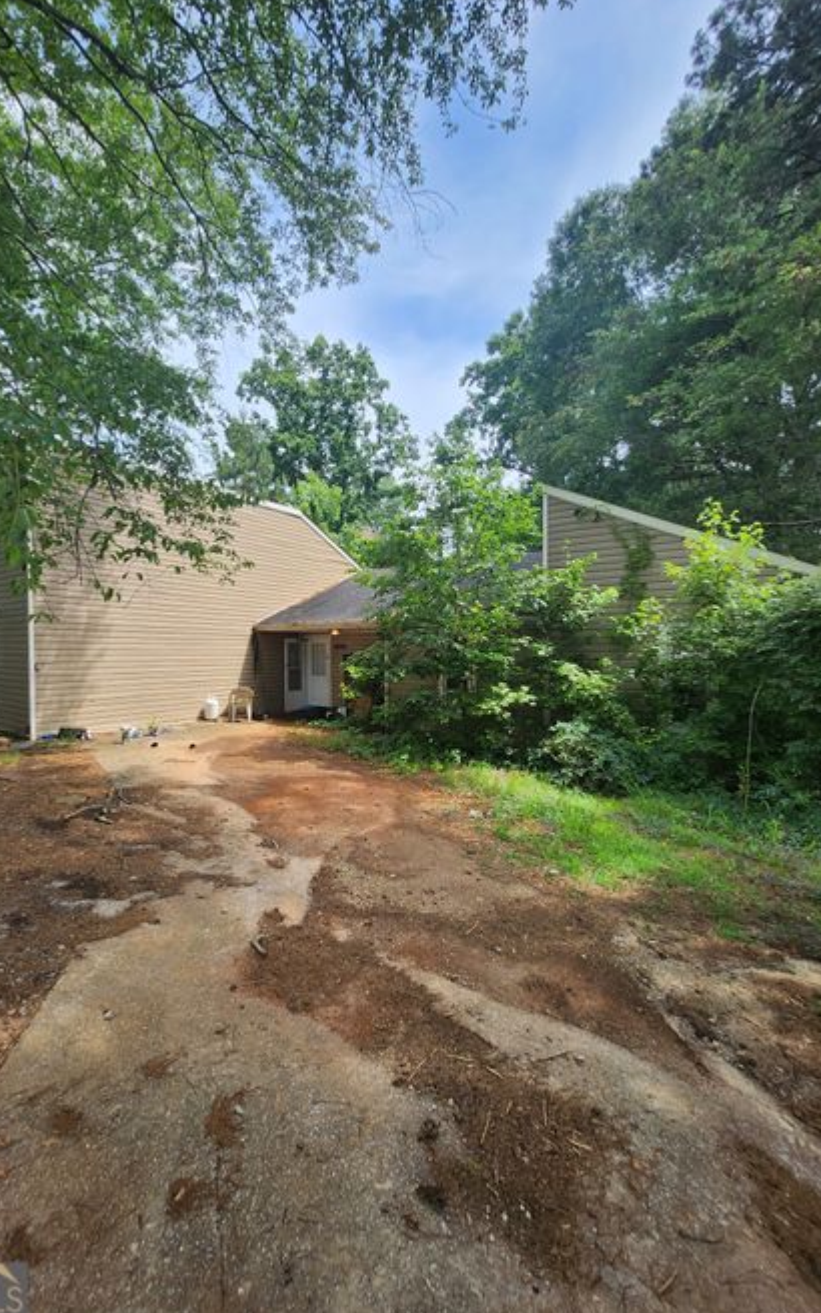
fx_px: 501
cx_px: 328
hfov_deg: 77.7
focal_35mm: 14
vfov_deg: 105.3
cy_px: 662
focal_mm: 1.74
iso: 32
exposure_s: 1/382
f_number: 2.2
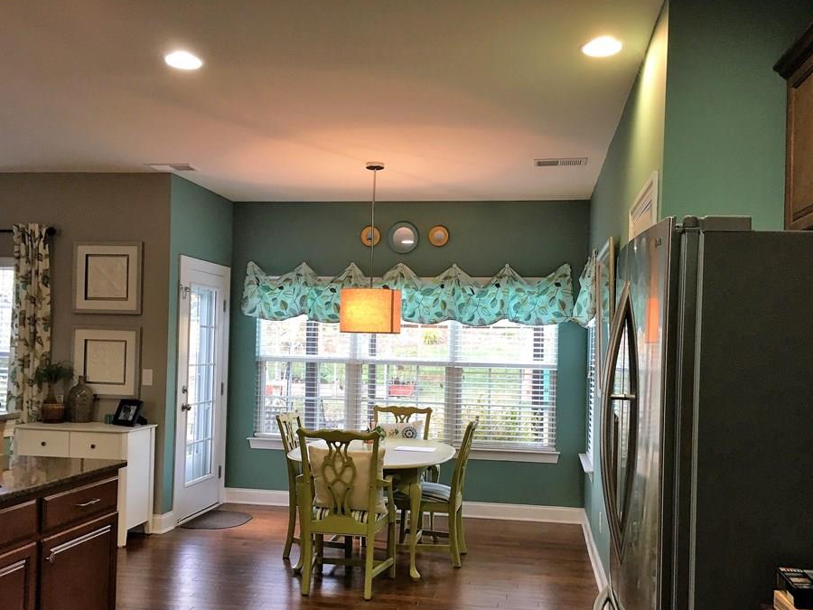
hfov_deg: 55.4
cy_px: 338
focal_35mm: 33
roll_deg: -1.2
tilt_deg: +0.6
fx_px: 775
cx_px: 404
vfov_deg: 42.9
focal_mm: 4.15
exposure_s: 1/30
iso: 80
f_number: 2.2
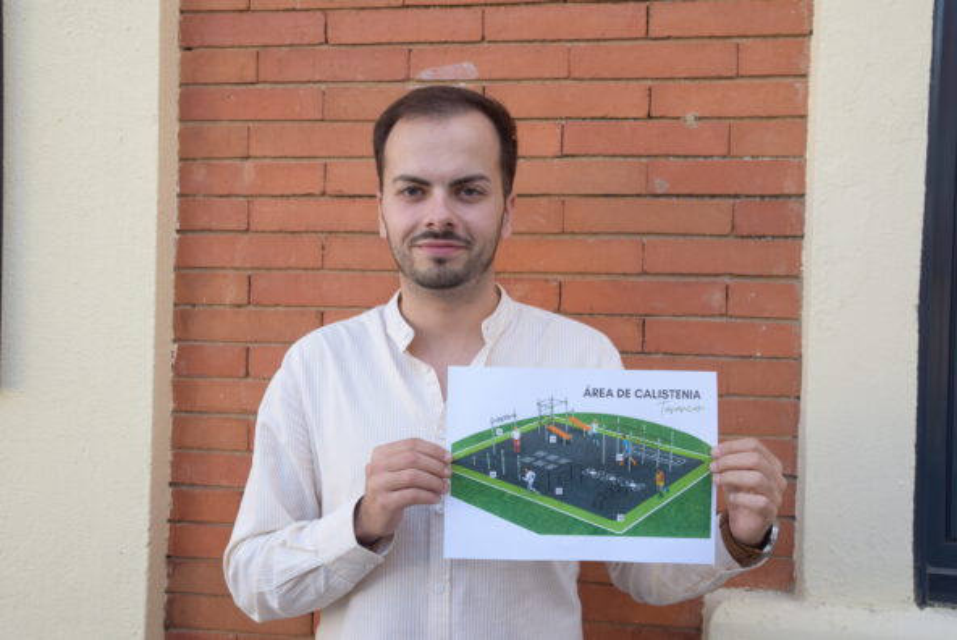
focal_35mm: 39
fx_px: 1038
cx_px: 478
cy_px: 320
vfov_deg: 34.3
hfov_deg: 49.5
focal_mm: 26
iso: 400
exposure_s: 1/250
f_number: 8
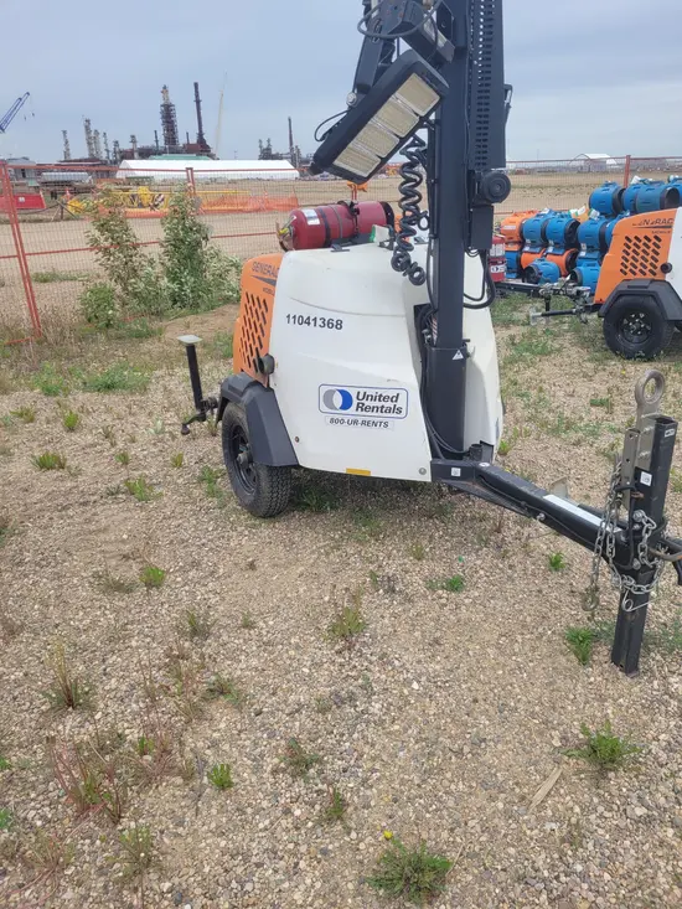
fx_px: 683
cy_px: 454
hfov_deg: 53.1
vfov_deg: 67.3
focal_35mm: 26
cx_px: 341
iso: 40
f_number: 1.8
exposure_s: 1/1117
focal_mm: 5.4
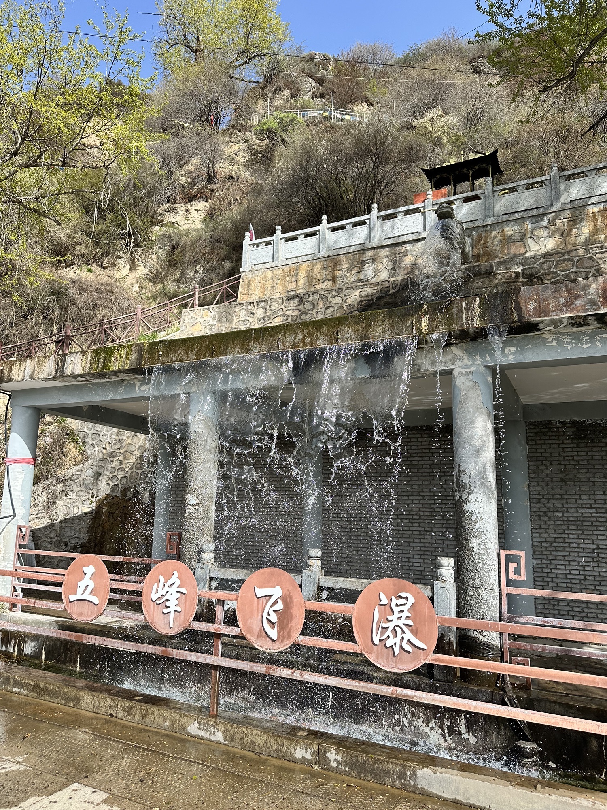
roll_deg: -1.5
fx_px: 561
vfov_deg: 71.6
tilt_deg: +10.1
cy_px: 405
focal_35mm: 24
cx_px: 304
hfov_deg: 56.8
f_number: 1.78
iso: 80
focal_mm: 6.86
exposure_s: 1/2155
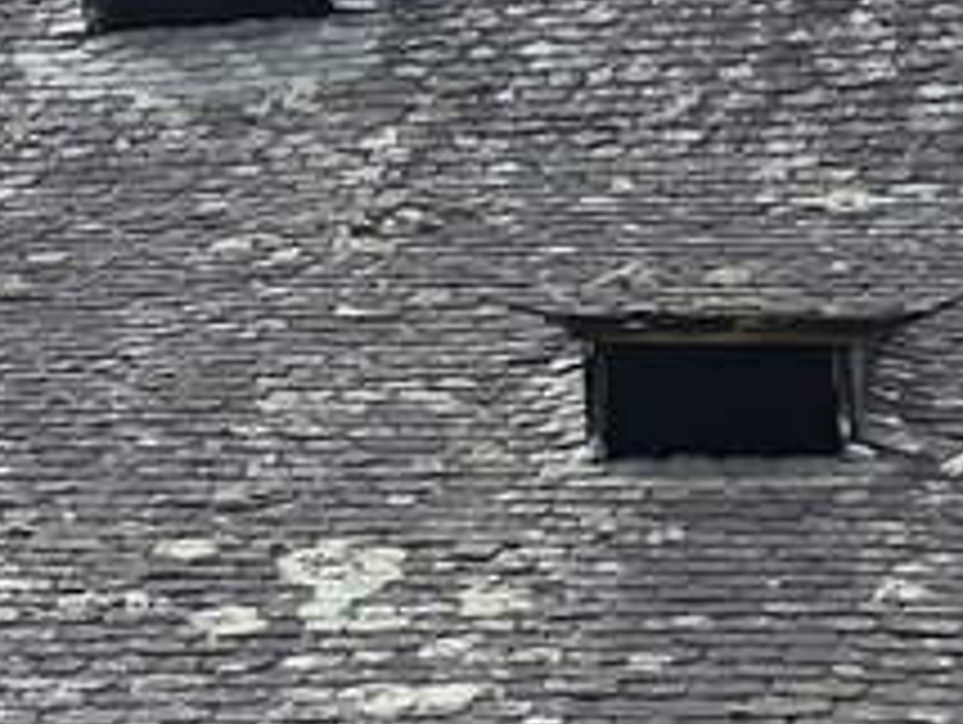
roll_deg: -0.8
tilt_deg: +8.0
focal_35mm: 209
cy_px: 1988
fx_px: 5821
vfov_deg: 6.6
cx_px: 868
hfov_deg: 9.4
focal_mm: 4
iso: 20
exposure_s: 1/273
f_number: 1.8
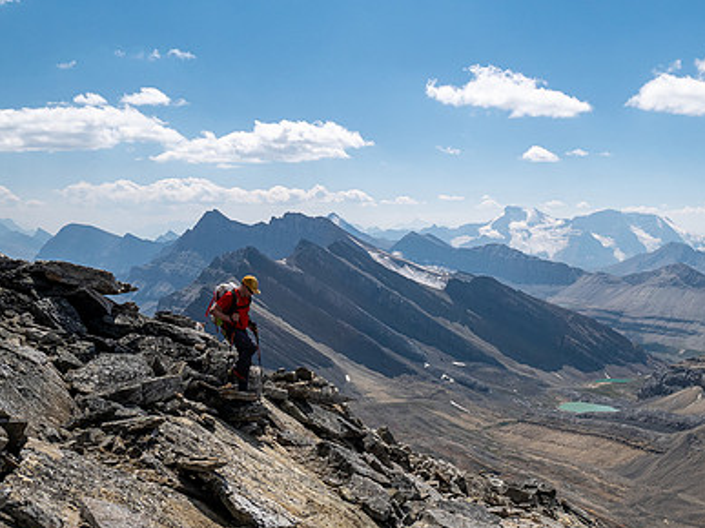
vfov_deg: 36.1
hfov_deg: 47.1
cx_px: 468
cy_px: 381
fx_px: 794
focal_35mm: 39
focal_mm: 13
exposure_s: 1/400
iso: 200
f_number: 8
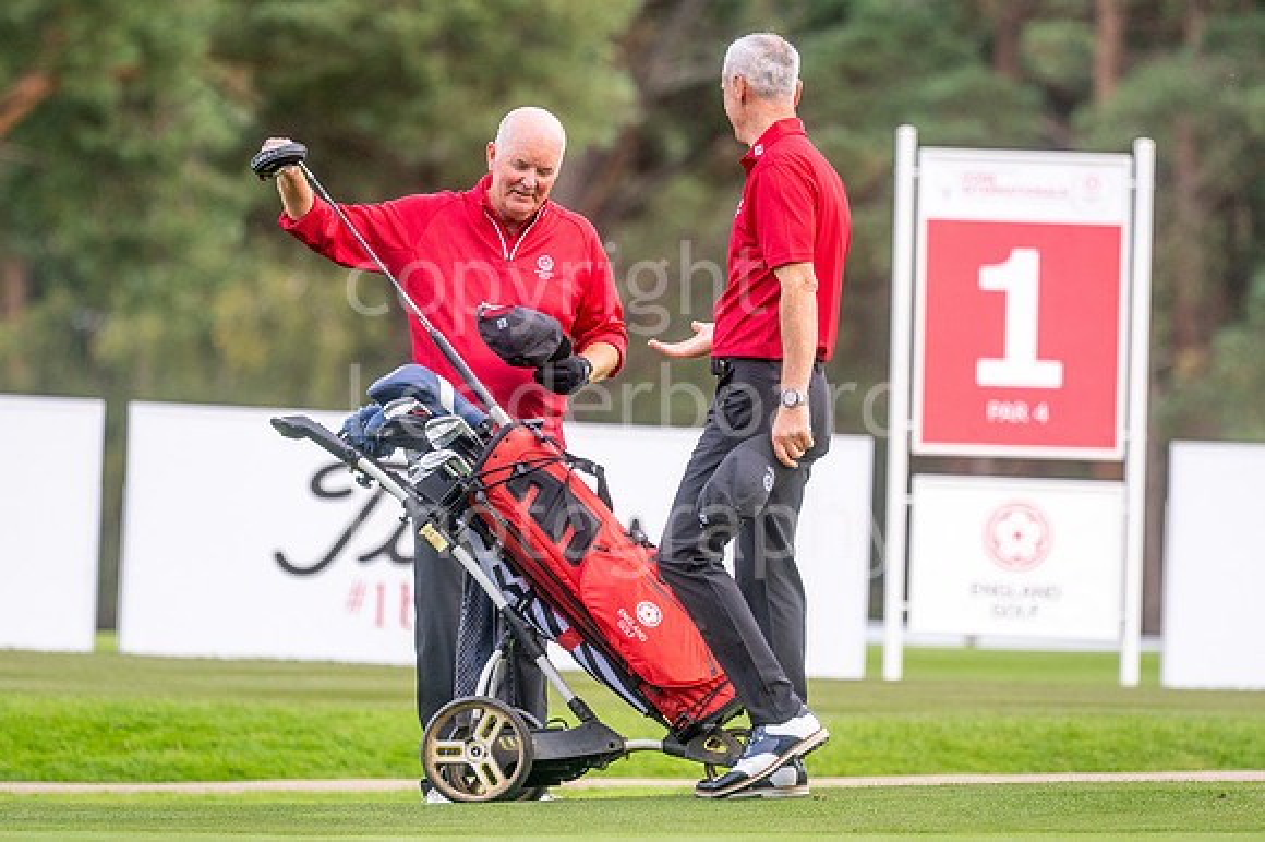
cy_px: 421
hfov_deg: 4.6
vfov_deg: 3.1
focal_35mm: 450
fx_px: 15803
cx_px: 632
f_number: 4.5
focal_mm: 300
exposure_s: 1/800
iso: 400
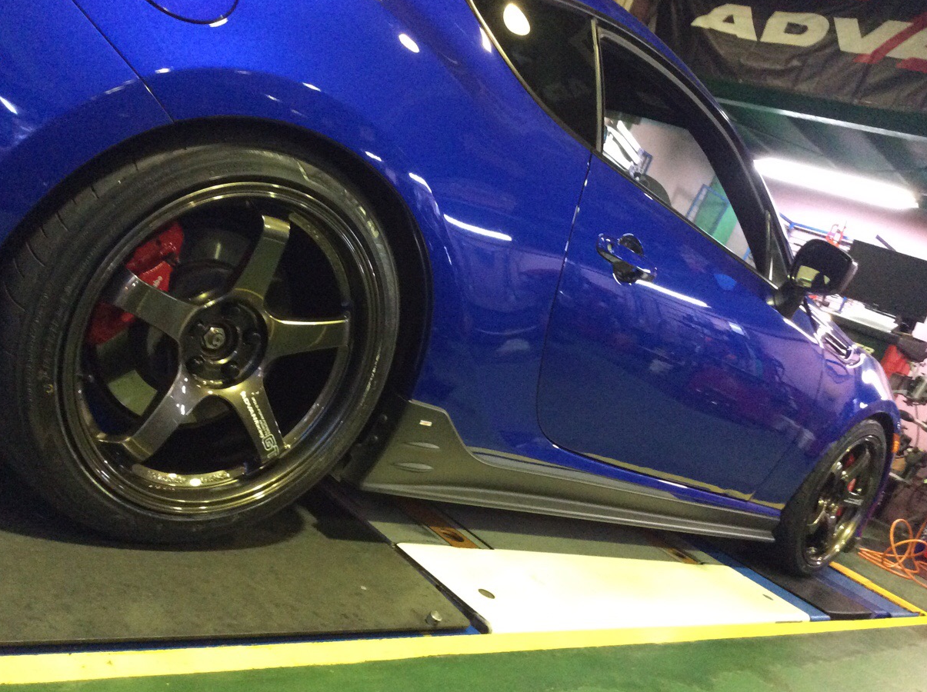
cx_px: 448
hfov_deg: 54.0
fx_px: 909
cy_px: 347
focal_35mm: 34
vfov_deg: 41.7
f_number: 2.4
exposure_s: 1/15
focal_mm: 3.3
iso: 320
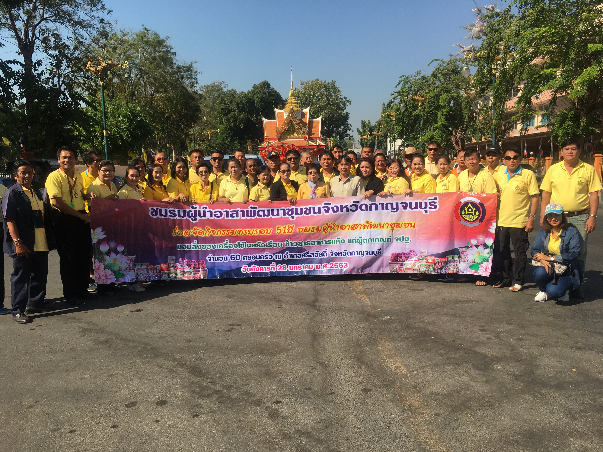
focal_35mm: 29
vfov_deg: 48.2
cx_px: 302
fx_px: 505
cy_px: 226
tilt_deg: -6.3
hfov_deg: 61.7
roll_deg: +1.5
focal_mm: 4.15
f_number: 2.2
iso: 25
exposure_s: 1/1923
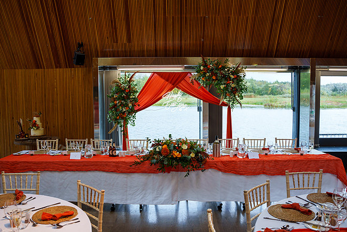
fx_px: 273
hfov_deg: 64.8
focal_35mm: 28
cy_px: 116
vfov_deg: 45.9
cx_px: 174
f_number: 3.5
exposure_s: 1/200
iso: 400
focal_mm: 28
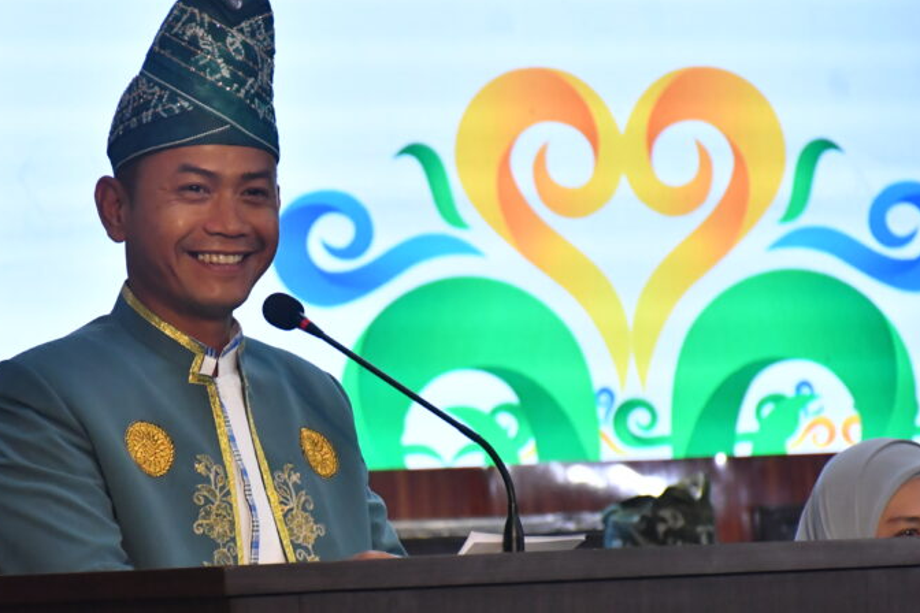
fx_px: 6542
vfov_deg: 5.4
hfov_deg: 8.0
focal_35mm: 256
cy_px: 404
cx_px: 244
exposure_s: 1/250
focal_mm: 112
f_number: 5.6
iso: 2500
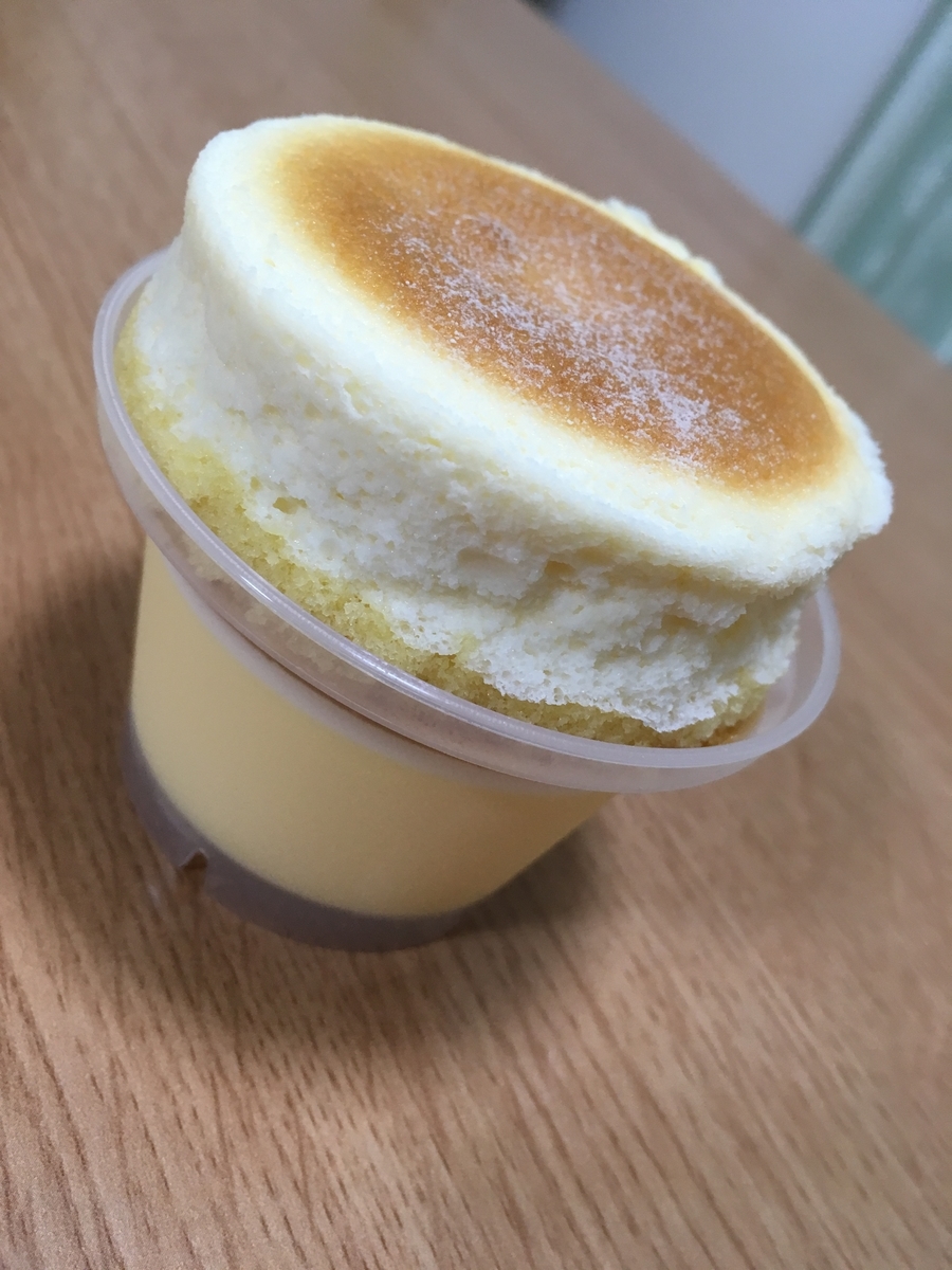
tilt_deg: -33.7
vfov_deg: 61.7
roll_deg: -32.2
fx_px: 1063
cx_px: 476
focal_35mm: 29
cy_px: 635
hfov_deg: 48.2
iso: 80
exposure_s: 1/30
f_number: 2.2
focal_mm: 4.15
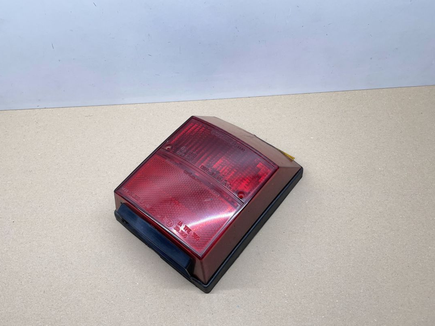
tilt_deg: -55.9
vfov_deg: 48.2
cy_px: 175
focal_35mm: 29
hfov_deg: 61.6
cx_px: 201
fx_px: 364
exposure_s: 1/100
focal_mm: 4.2
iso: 64
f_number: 1.6
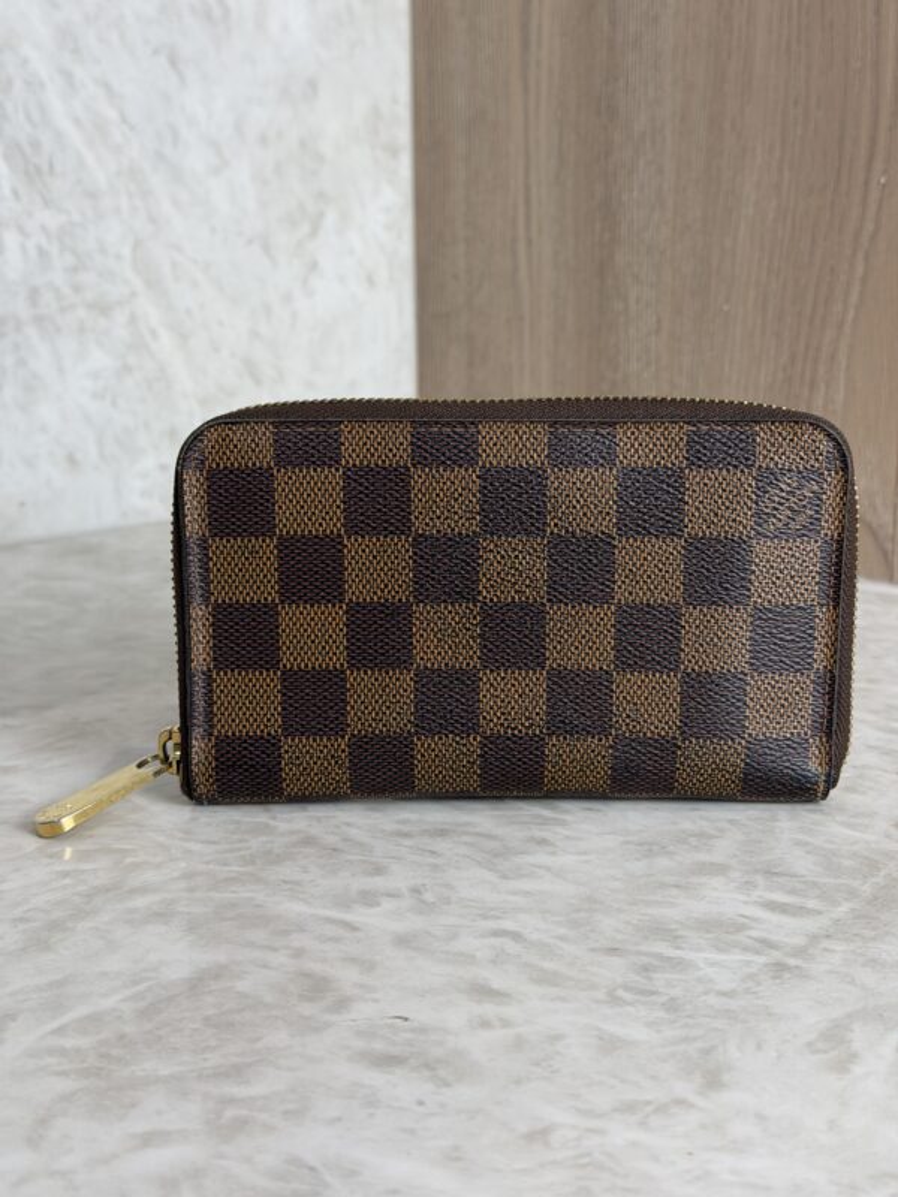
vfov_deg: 39.7
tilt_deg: -14.4
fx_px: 1660
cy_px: 598
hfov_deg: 30.3
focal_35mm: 48
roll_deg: +0.4
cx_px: 449
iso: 80
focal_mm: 6.76
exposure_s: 1/120
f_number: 1.78
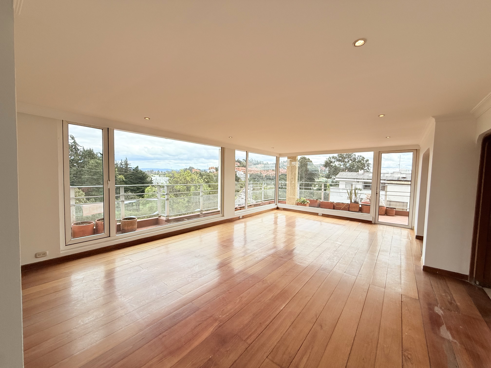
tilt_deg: -2.5
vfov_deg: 85.7
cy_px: 184
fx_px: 199
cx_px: 246
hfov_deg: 102.1
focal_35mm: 14
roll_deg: -1.9
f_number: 2.2
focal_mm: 2.22
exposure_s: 1/1068
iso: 64
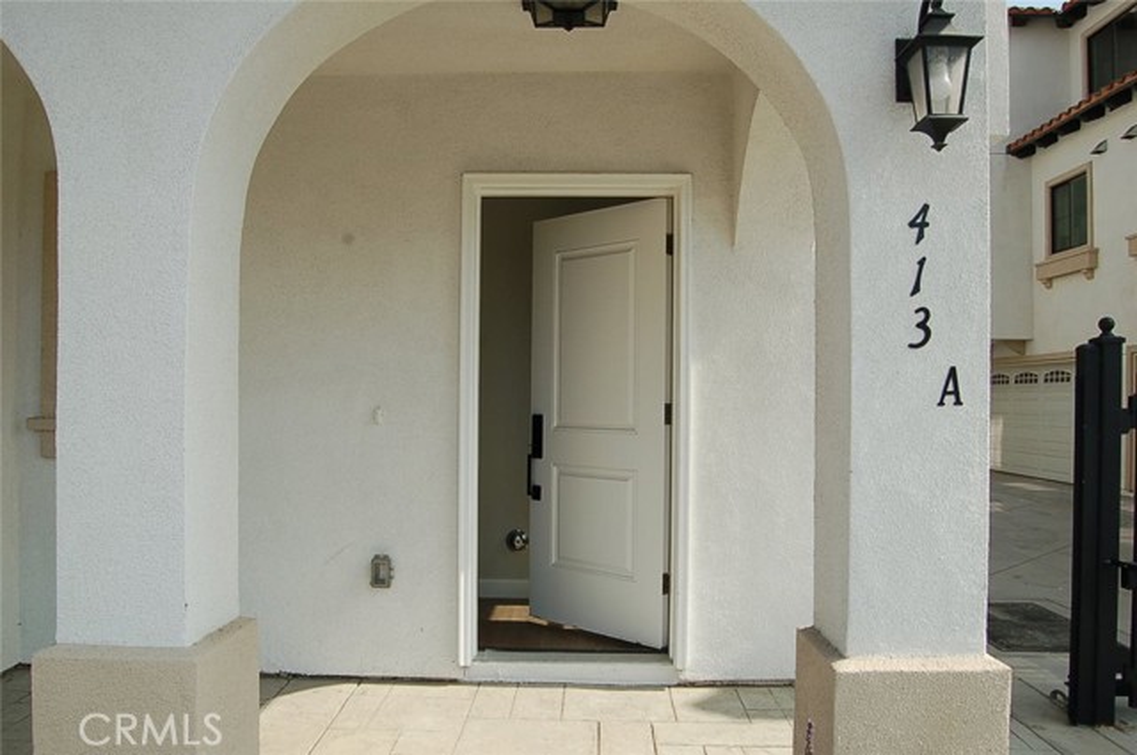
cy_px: 378
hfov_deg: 67.4
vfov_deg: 47.8
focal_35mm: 27
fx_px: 852
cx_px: 568
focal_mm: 18
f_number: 9
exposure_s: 1/250
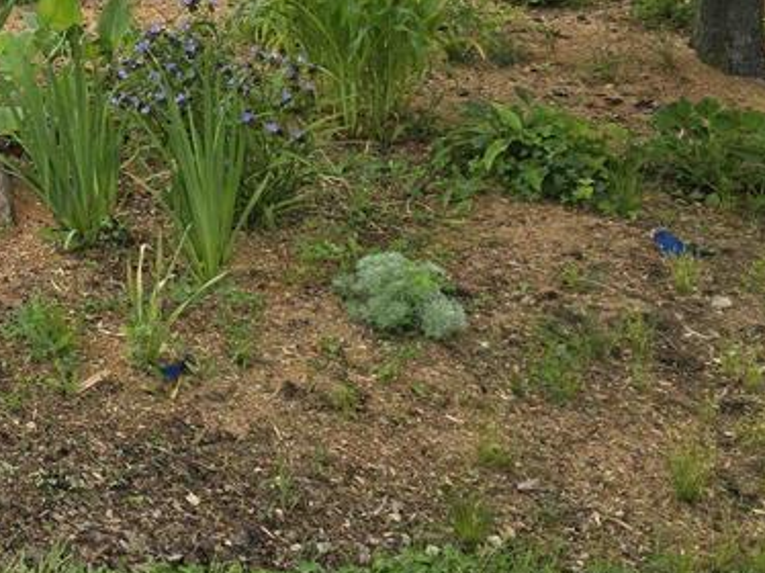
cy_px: -35
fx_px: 1391
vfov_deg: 22.2
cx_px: -241
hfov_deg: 26.0
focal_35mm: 63
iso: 12
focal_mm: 6.3
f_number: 1.7
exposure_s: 1/432
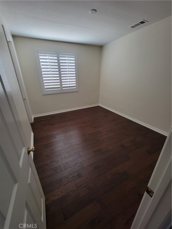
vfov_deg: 106.2
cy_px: 114
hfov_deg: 89.9
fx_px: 86
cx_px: 86
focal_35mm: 13
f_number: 2.2
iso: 320
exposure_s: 1/30
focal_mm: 2.2
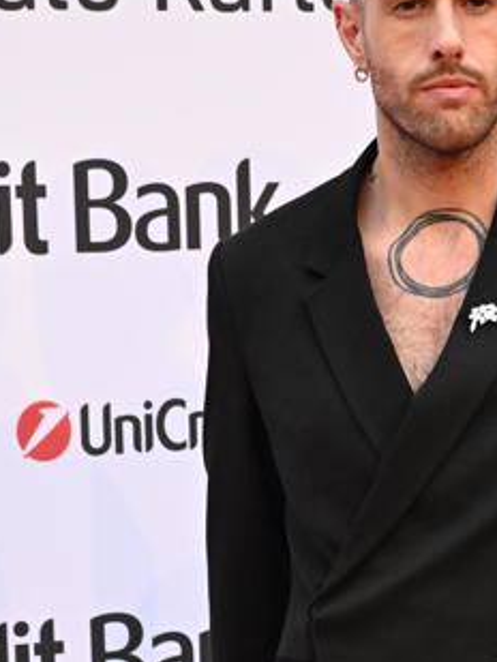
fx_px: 3386
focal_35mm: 177
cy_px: 907
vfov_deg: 10.9
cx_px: 349
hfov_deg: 8.4
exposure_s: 1/800
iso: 2000
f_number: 4.5
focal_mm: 55
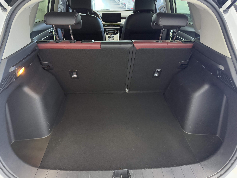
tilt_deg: -31.0
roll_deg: -1.1
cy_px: 89
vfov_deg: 56.8
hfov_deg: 71.6
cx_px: 118
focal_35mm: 24
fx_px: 164
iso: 800
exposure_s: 1/25
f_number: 1.78
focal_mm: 6.76
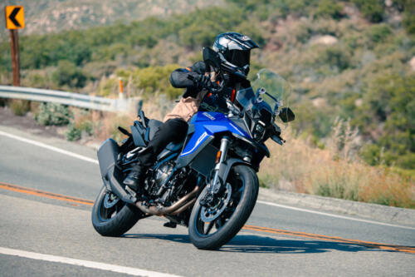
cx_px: 208
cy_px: 138
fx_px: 2132
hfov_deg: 11.1
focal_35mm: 185
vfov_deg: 7.4
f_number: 5.6
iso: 400
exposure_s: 1/800
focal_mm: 185
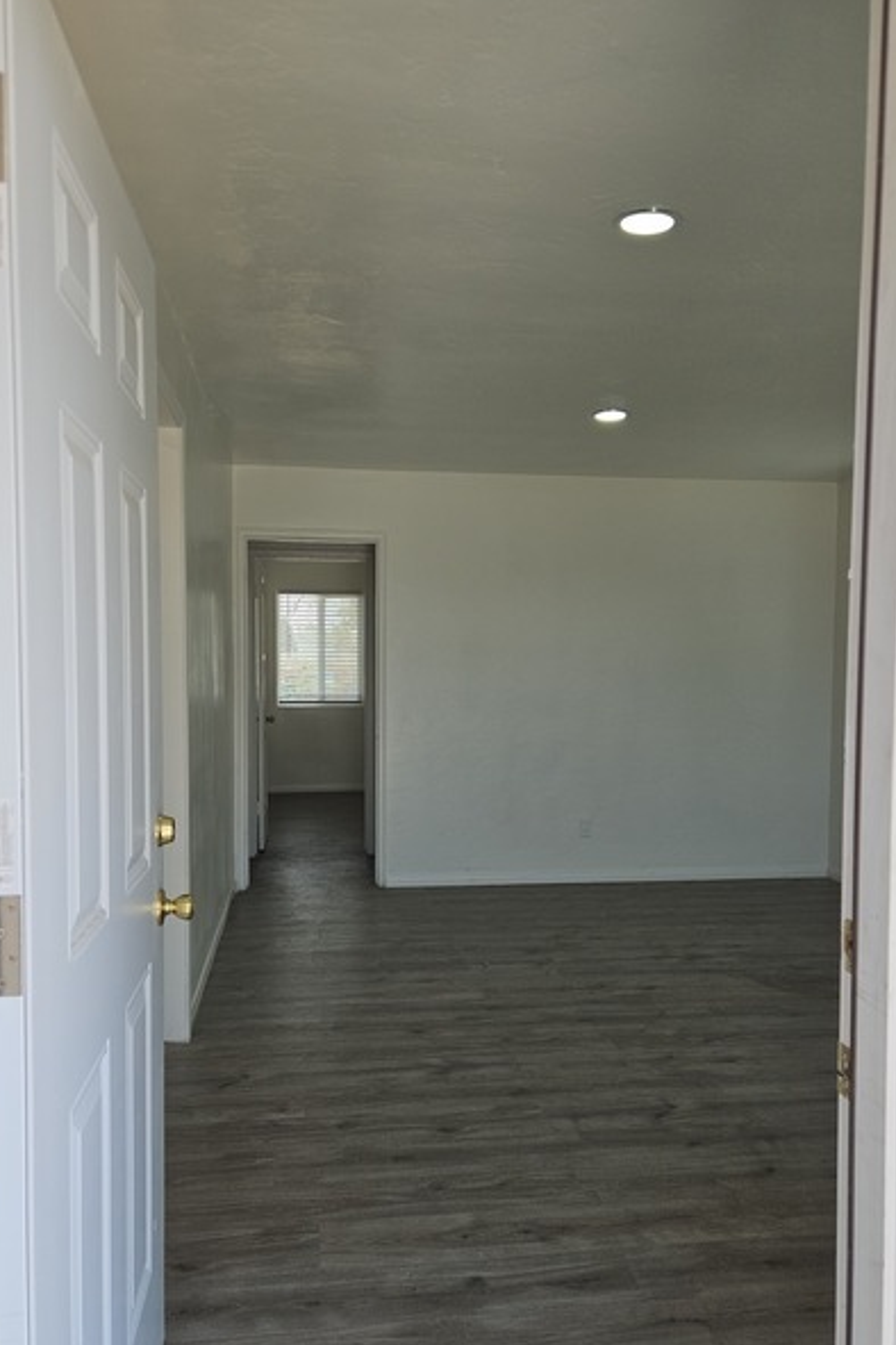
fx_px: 1008
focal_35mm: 27
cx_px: 459
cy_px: 702
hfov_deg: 47.9
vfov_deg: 67.4
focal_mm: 5.4
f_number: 1.8
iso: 25
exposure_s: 1/222
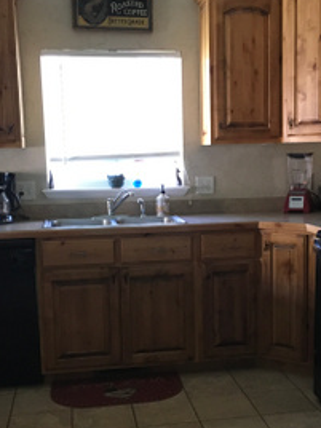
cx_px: 192
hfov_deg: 28.0
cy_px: 248
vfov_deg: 36.7
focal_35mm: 52
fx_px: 643
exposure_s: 1/30
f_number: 2.2
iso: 200
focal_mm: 4.15
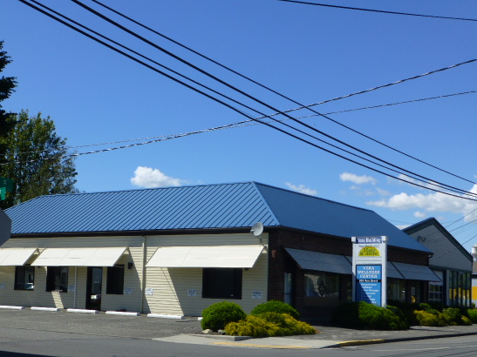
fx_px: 758
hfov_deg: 34.9
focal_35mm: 55
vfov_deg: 26.5
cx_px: 205
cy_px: 198
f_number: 4.2
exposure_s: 1/1000
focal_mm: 8.5
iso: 100
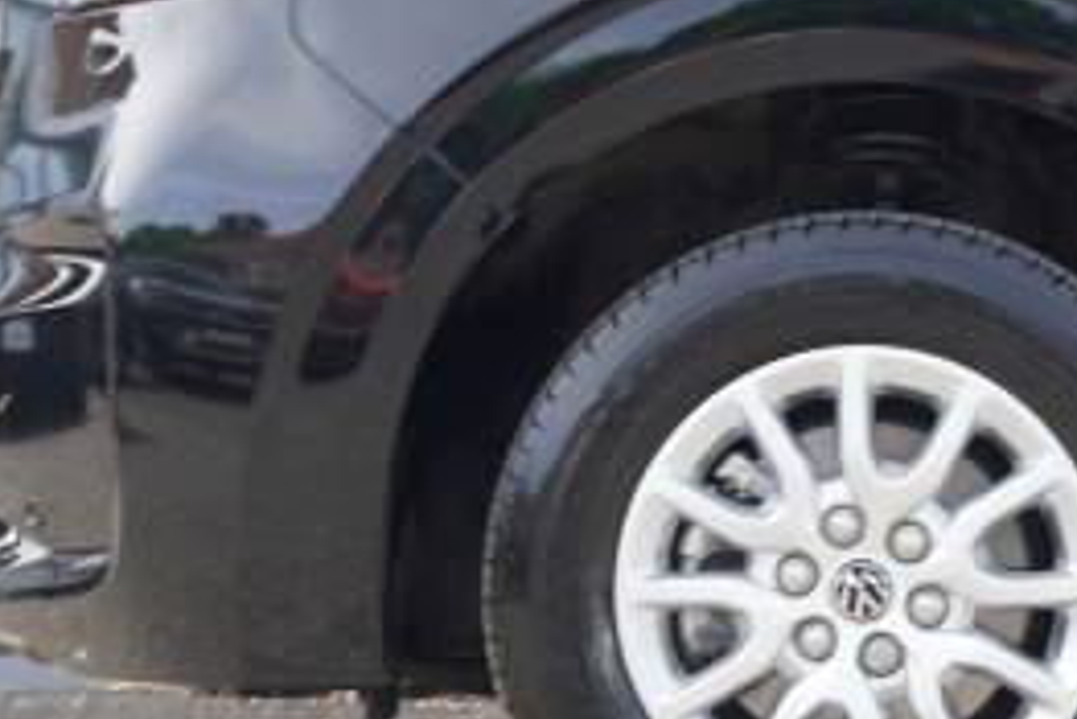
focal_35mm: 139
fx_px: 4161
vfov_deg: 9.9
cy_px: 316
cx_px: 908
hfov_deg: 14.6
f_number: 5.6
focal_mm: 38
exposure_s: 1/60
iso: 125
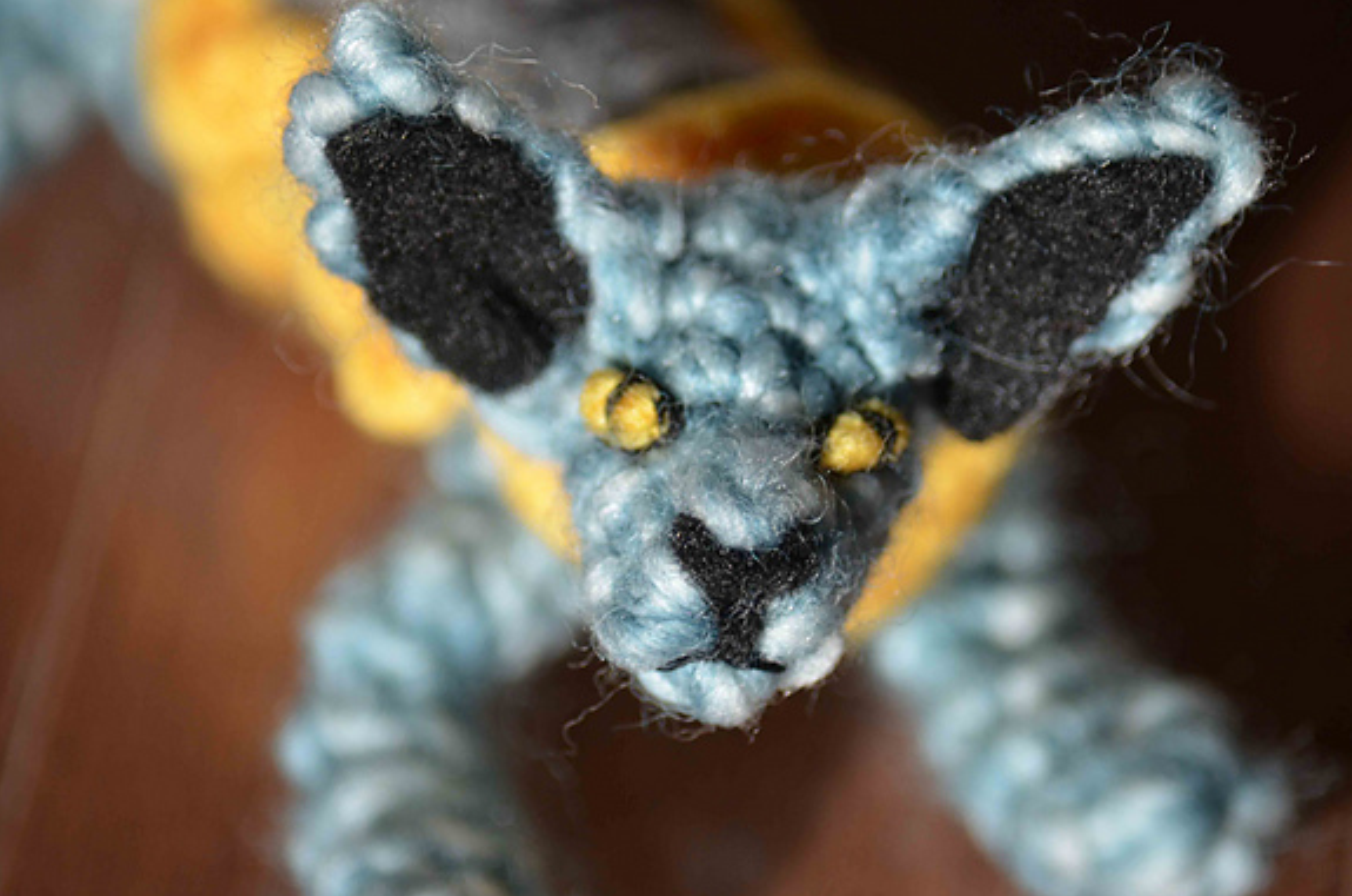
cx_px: 691
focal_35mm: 451
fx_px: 16905
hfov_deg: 4.6
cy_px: 423
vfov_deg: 3.0
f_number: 5.6
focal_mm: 270
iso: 800
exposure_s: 1/200
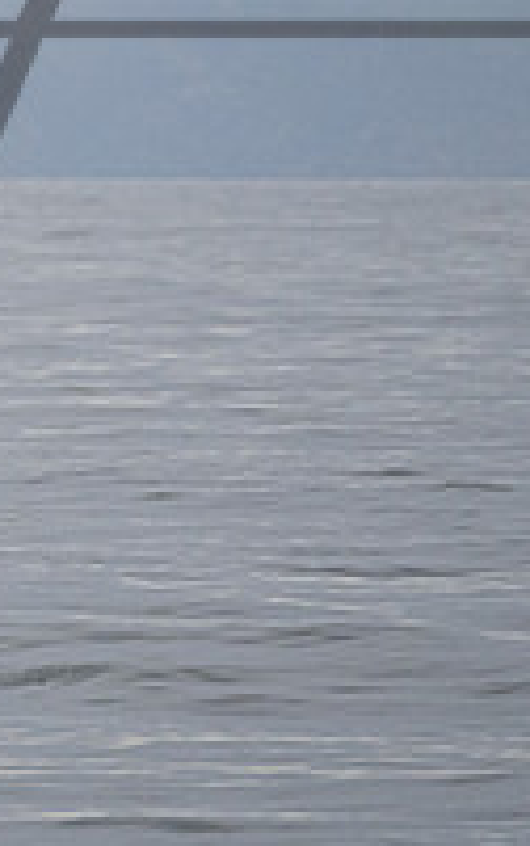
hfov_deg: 0.8
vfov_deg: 1.3
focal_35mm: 1616
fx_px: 37267
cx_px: -389
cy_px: -25
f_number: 8
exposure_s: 1/2000
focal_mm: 400
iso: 800
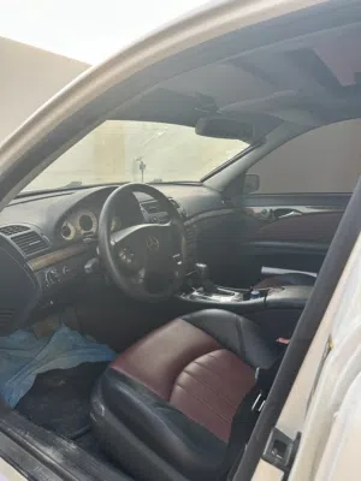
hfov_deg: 56.8
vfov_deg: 71.6
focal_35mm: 24
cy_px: 240
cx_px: 180
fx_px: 334
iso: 125
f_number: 1.78
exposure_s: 1/121
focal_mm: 6.86
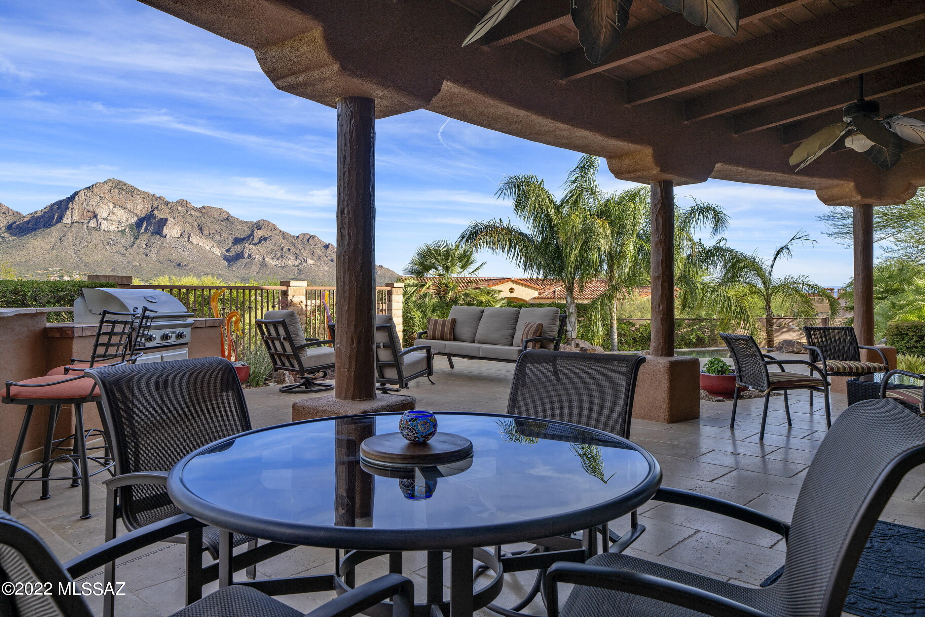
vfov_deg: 53.1
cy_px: 308
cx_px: 462
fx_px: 617
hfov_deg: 73.8
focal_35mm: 24
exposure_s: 1/80
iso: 100
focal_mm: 24
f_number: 9
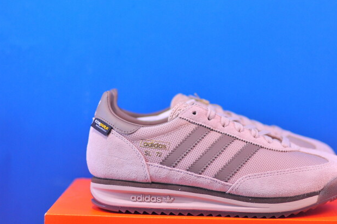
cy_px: 103
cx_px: 211
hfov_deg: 21.0
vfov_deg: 14.1
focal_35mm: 97
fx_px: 907
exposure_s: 1/320
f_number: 2
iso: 250
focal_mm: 50
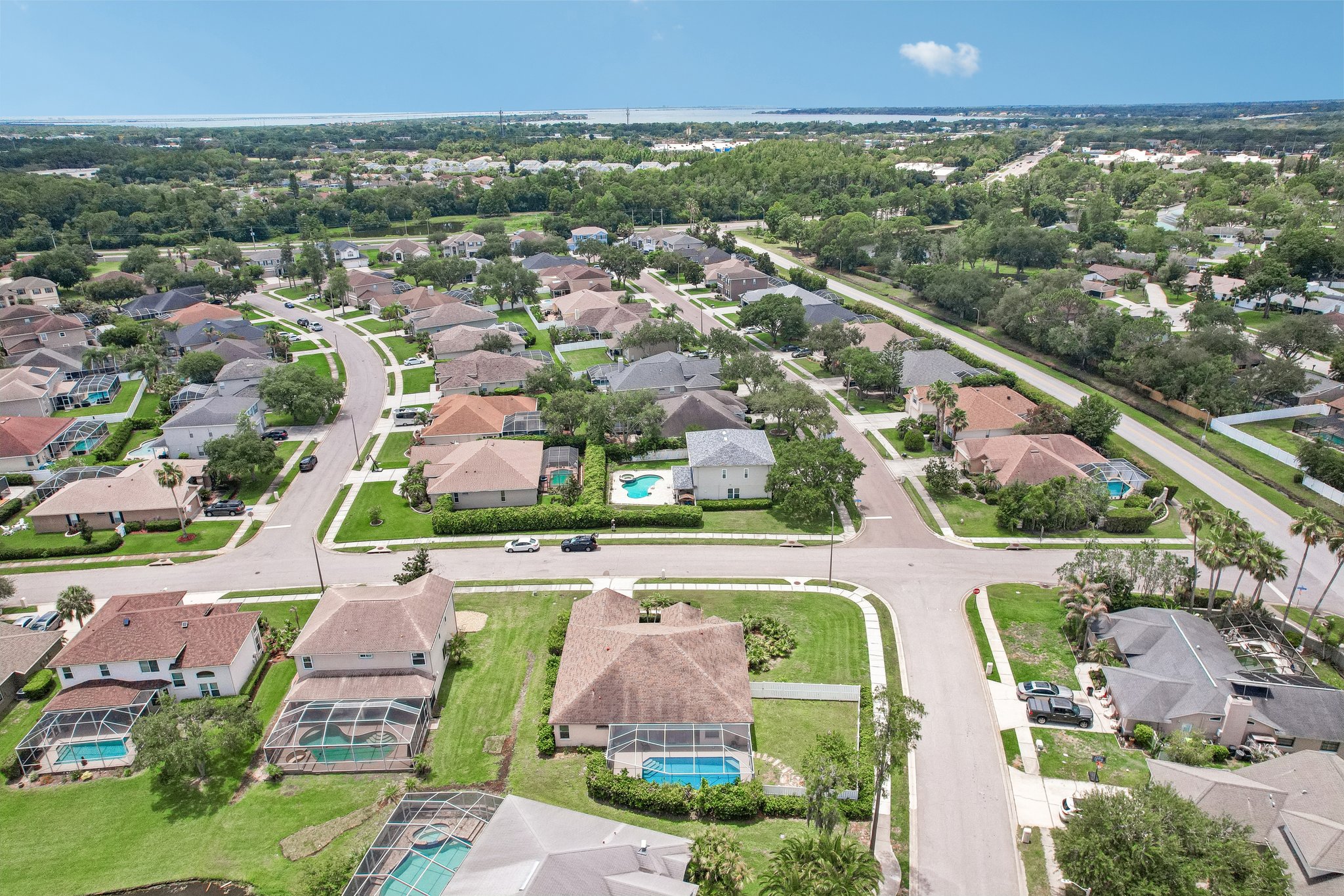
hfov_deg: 78.6
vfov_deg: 57.2
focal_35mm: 22
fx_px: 821
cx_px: 672
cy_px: 448
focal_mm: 8.4
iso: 400
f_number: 2.8
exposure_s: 1/1600
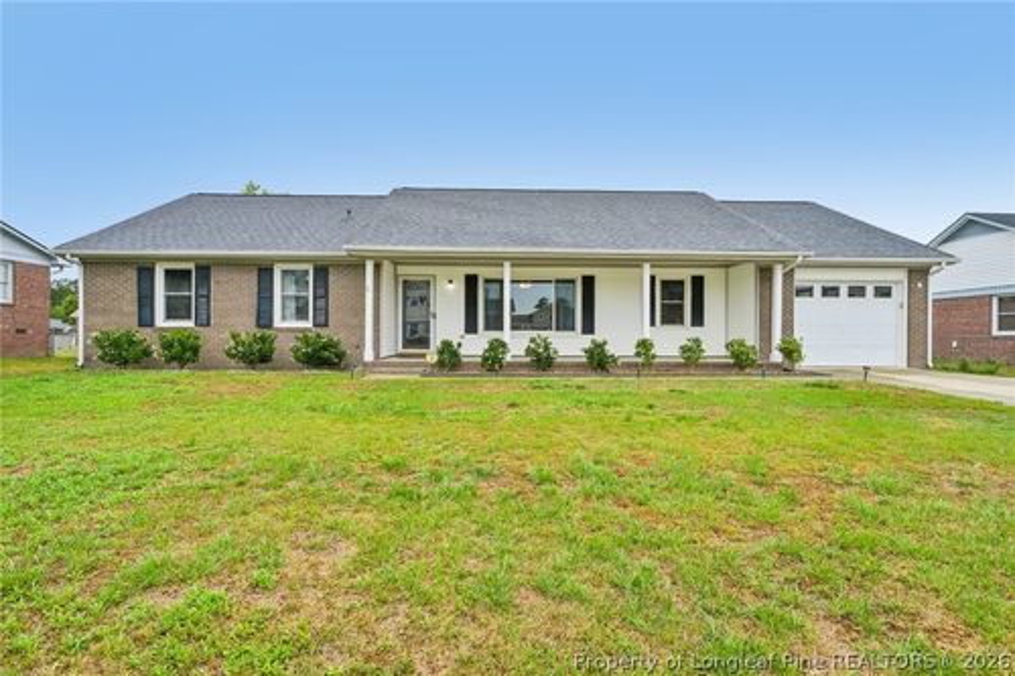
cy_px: 338
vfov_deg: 65.9
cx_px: 508
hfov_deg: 88.5
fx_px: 521
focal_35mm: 18
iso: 100
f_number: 8
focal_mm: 18.5
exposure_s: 1/125
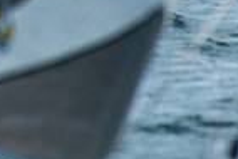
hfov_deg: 1.1
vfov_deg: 0.8
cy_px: -151
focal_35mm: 1832
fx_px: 12124
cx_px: -169
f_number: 5.6
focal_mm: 300
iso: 320
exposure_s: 1/2000
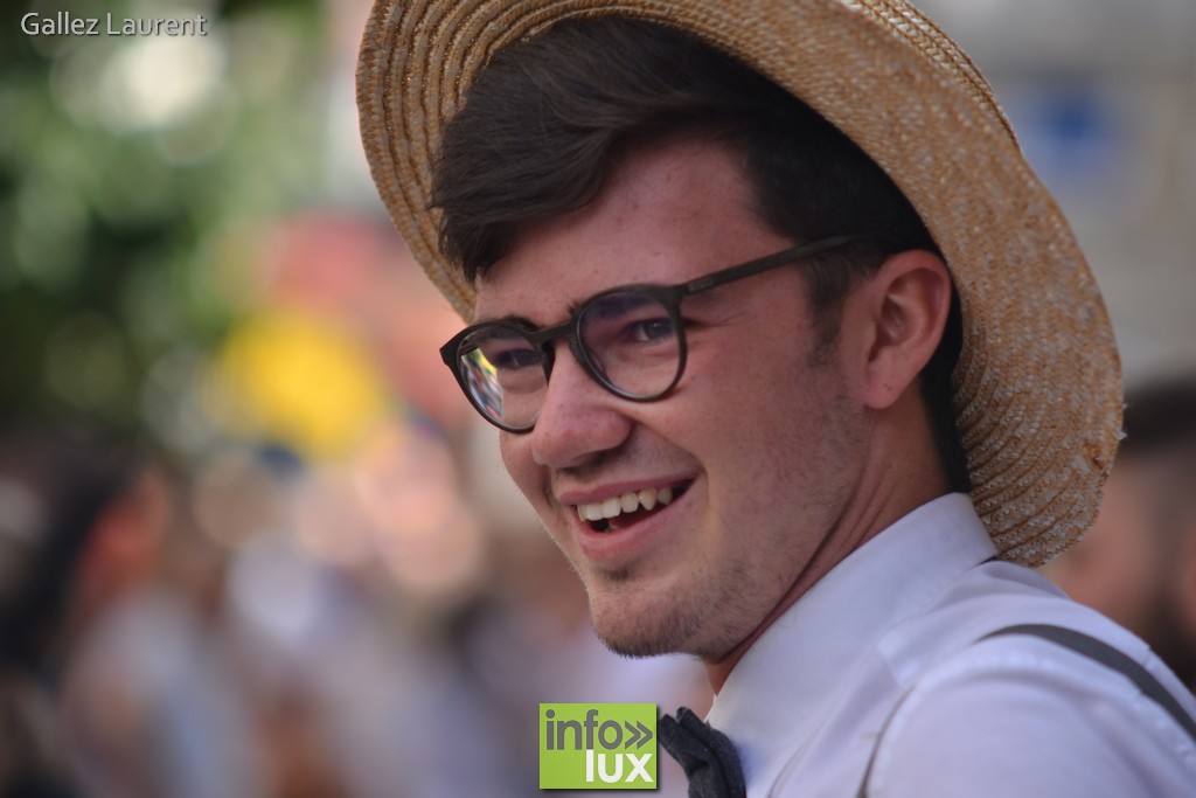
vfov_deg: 6.1
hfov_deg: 9.1
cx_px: 598
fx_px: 7476
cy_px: 399
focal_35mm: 225
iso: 100
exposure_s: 1/500
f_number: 2.8
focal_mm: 150
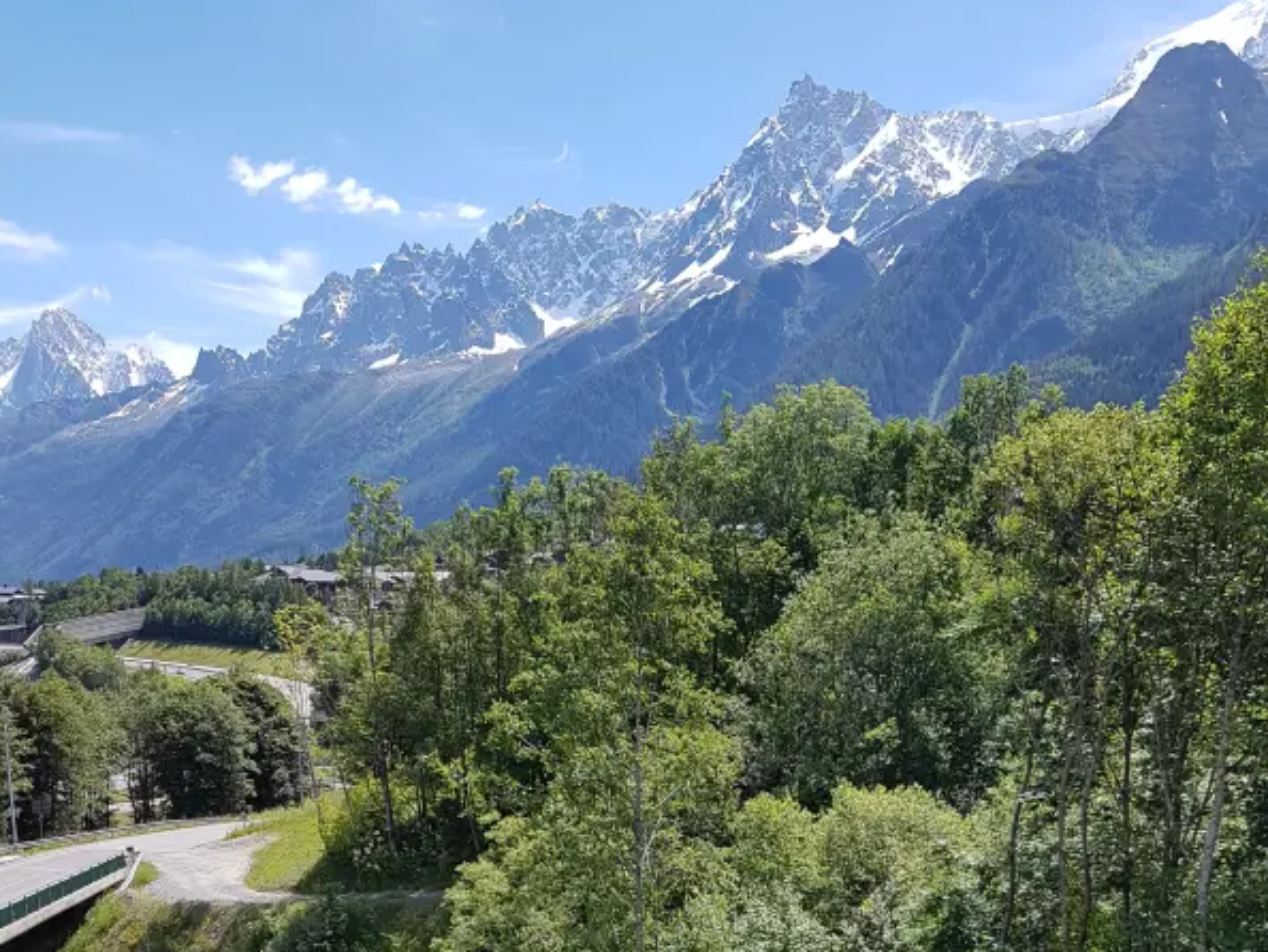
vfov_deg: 38.1
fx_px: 1283
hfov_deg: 52.6
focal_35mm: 35
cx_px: 638
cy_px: 845
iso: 40
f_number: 1.7
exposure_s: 1/1516
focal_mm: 4.2
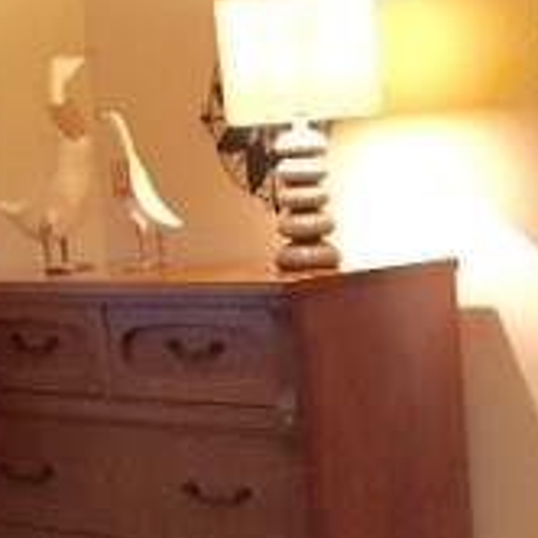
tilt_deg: -10.8
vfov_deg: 17.5
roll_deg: +3.3
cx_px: 473
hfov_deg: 17.3
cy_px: 405
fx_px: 1741
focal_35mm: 99
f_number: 2.2
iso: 250
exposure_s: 1/20
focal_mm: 4.15
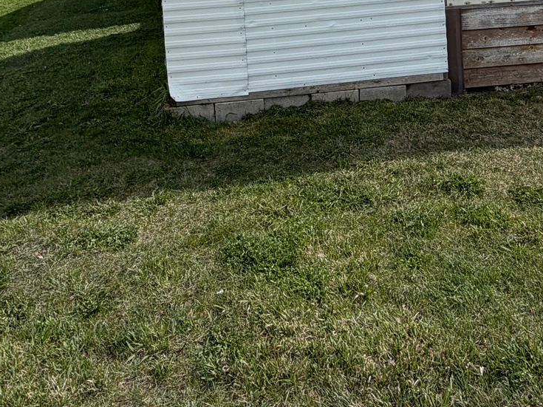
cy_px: -41
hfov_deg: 47.9
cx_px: 279
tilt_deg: -5.0
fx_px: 612
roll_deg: +2.2
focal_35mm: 39
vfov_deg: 32.4
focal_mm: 2.22
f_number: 2.2
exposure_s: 1/914
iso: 20
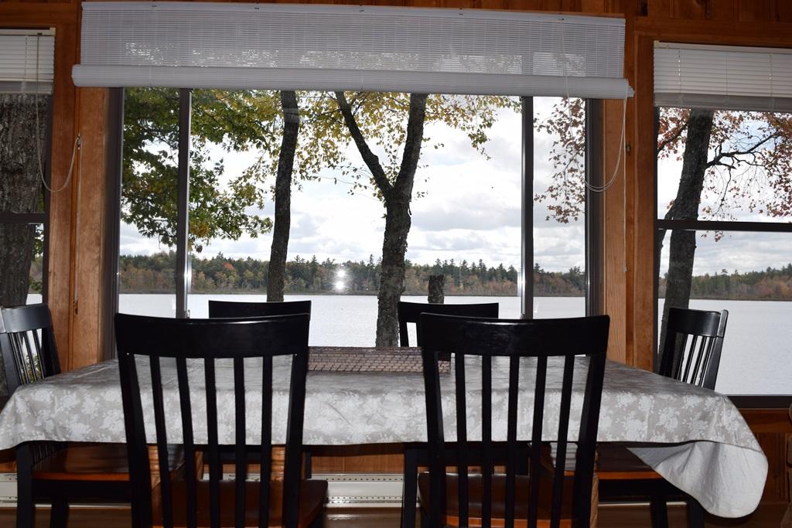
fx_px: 825
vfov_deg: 35.5
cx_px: 396
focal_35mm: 38
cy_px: 264
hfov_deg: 51.3
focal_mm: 25
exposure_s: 1/200
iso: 100
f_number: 9
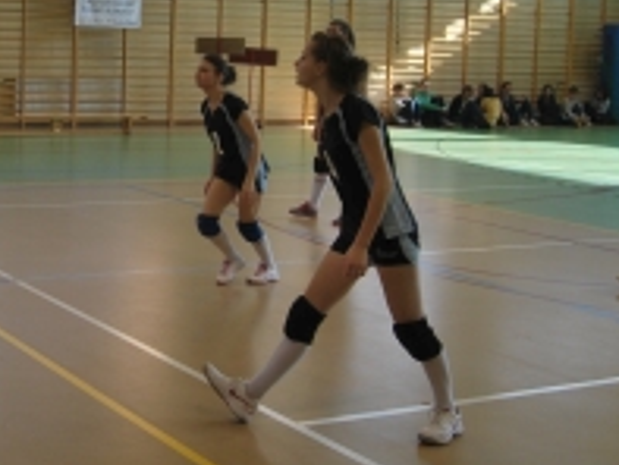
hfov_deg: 27.9
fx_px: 1181
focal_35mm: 66
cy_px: 115
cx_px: 28
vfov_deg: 22.1
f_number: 5.6
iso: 140
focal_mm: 18
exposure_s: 1/125
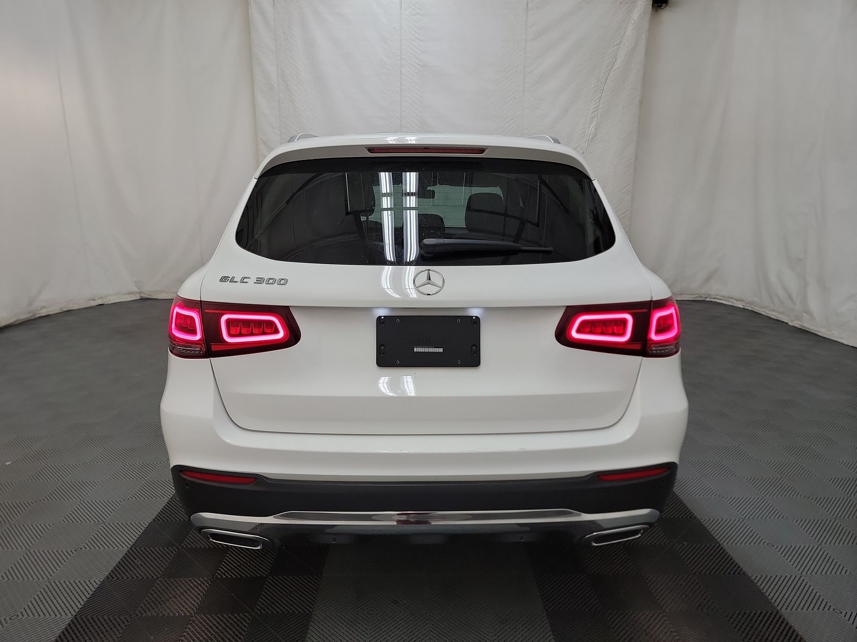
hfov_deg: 71.6
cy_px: 321
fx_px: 594
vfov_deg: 56.8
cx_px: 428
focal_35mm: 24
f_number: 1.8
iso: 88
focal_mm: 6.7
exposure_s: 1/59
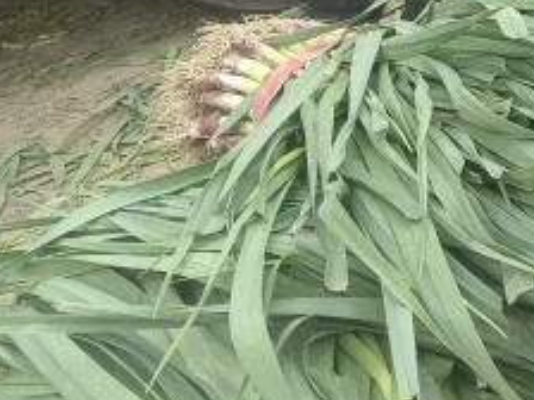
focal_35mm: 82
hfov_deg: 19.4
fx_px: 1265
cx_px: 889
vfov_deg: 17.2
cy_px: -74
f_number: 1.88
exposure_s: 1/100
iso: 322
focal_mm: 5.59
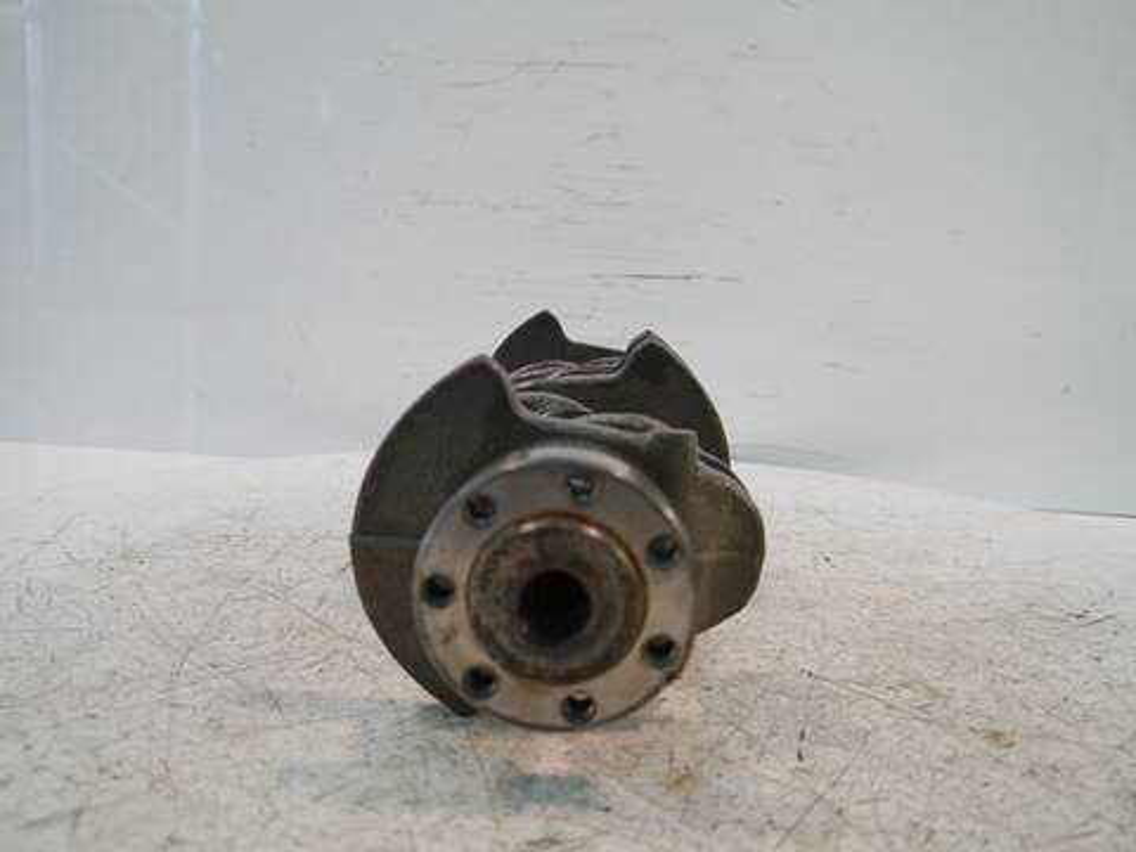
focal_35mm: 28
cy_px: 426
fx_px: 919
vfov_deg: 49.7
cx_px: 568
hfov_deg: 63.4
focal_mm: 14
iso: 500
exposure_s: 1/125
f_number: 3.5
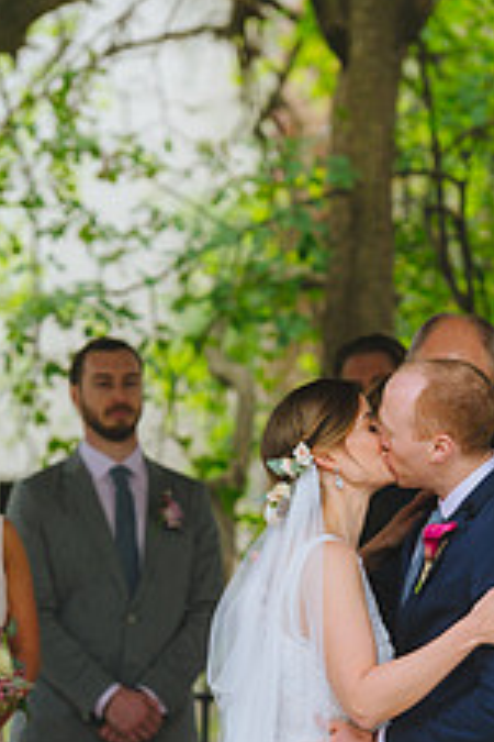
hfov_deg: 4.4
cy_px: 630
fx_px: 6380
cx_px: 361
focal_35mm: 310
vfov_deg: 6.6
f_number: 2.8
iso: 400
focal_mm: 155
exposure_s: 1/500
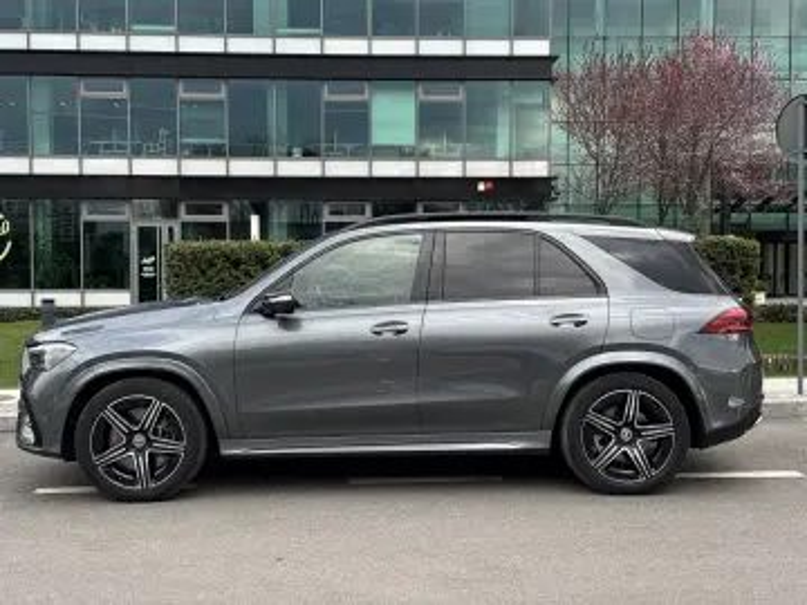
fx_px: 1119
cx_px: 404
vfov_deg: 30.3
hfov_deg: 39.7
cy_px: 302
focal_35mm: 48
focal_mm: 6.76
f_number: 1.78
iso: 64
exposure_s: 1/966
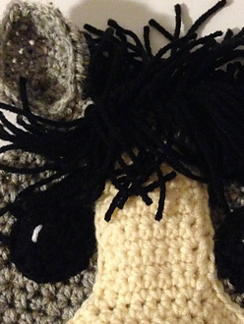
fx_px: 601
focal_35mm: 64
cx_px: 169
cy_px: 187
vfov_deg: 30.2
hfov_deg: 22.8
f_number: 2.4
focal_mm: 4.12
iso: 800
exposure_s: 1/15
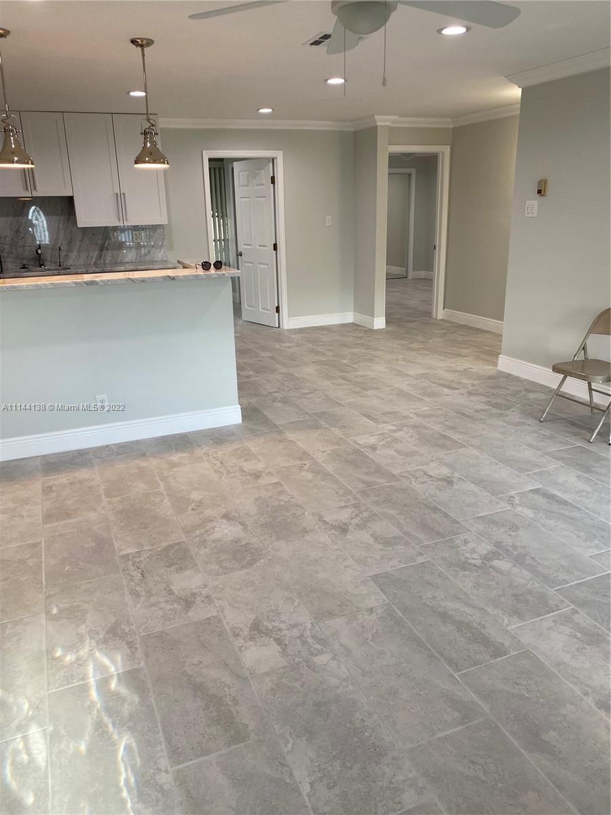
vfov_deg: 67.3
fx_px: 612
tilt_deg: -17.3
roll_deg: +0.8
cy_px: 408
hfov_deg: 53.1
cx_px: 306
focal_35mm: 26
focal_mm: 4.25
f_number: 1.8
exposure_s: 1/120
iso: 80
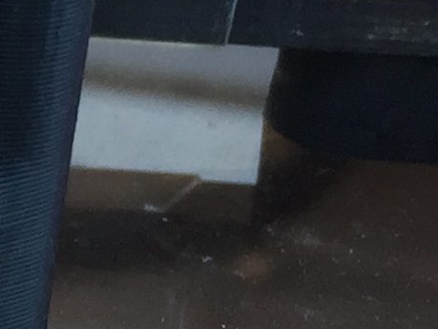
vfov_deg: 7.2
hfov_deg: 8.7
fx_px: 2609
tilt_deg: -30.1
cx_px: -634
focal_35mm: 206
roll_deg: -1.7
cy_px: 336
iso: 40
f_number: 2.2
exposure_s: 1/60
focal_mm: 4.15
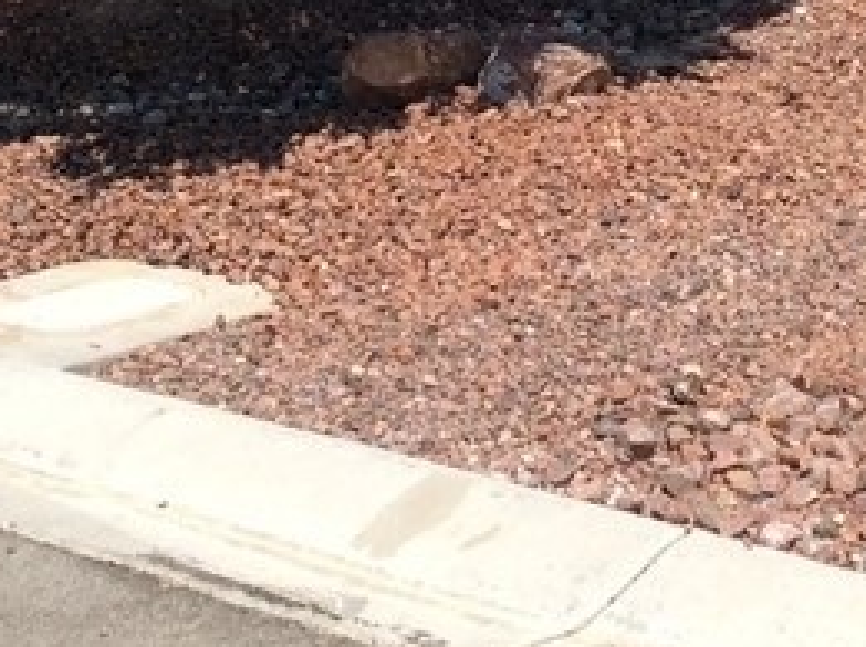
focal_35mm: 126
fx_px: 3148
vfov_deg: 11.0
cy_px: -508
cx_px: 534
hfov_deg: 15.6
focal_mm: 3.3
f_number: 2.4
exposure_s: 1/1634
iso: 32
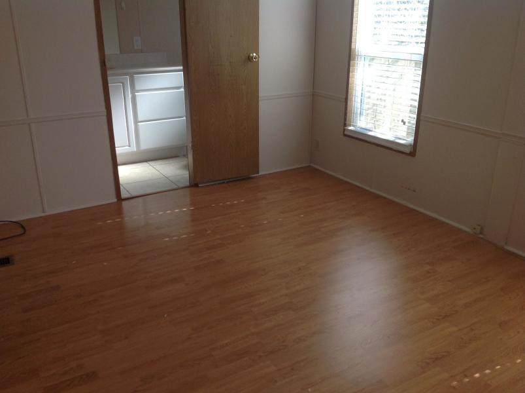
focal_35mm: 35
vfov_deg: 40.6
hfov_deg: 52.7
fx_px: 530
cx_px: 262
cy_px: 196
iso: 64
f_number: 2.4
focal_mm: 4.28
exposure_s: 1/60
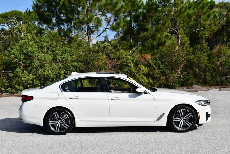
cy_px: 77
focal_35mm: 52
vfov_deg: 26.0
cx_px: 115
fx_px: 333
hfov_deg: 38.2
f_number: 9
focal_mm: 26
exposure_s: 1/320
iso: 100
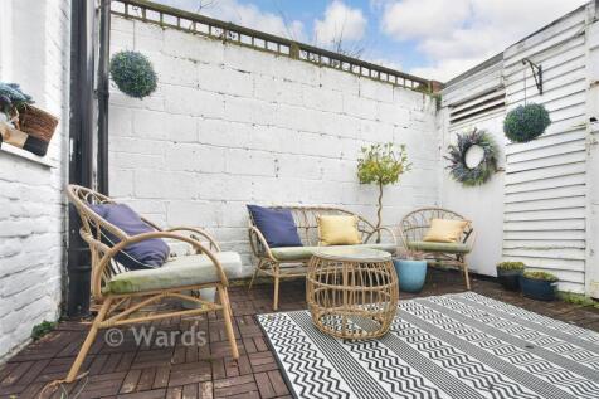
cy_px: 200
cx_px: 300
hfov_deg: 100.4
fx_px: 249
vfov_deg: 77.3
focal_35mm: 15
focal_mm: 10
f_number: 8
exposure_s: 1/13
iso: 160
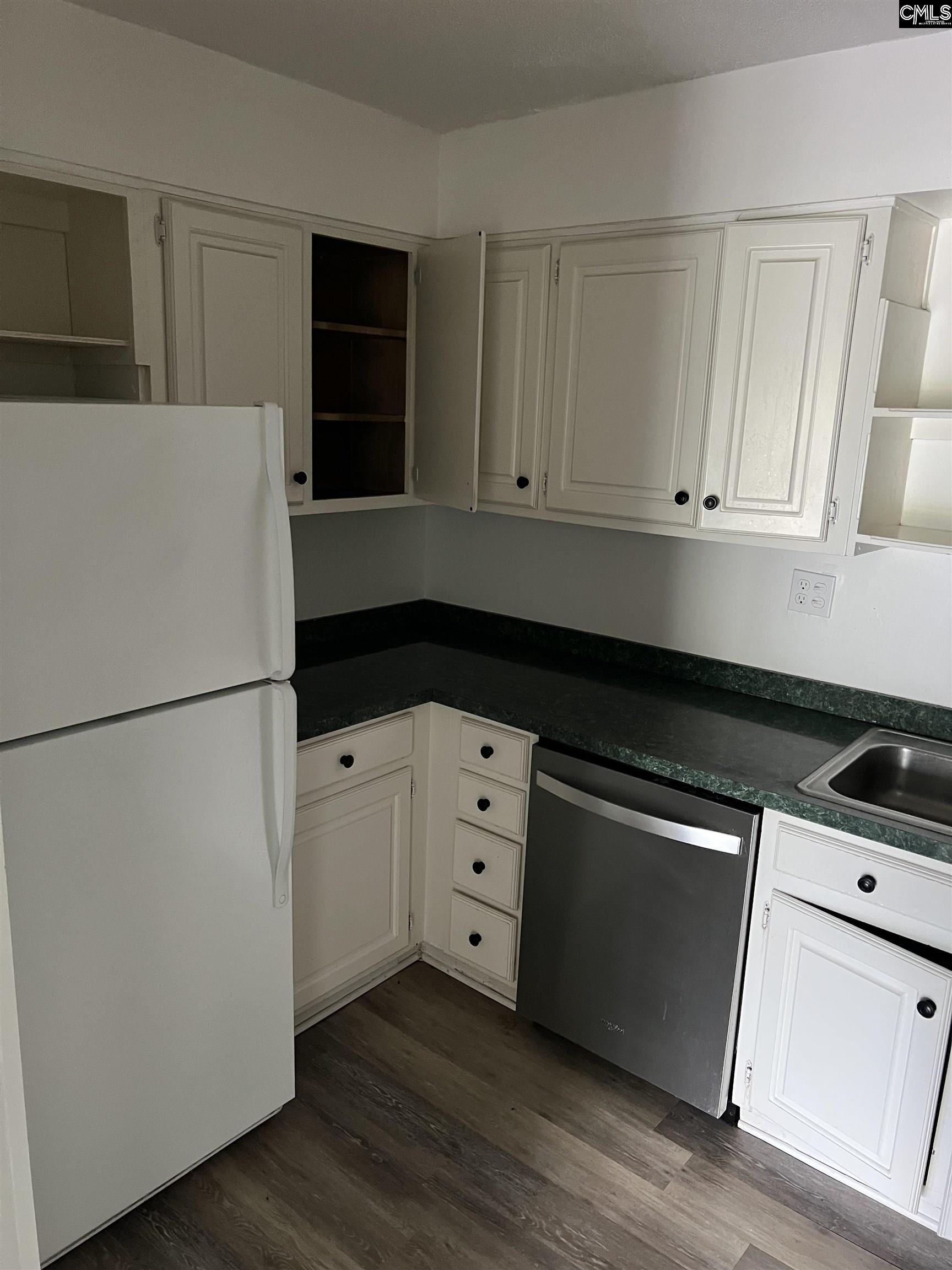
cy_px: 635
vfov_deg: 67.3
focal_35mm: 26
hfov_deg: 53.1
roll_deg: -1.8
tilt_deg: -13.8
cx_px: 476
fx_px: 953
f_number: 1.5
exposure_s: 1/40
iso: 500
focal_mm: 5.7
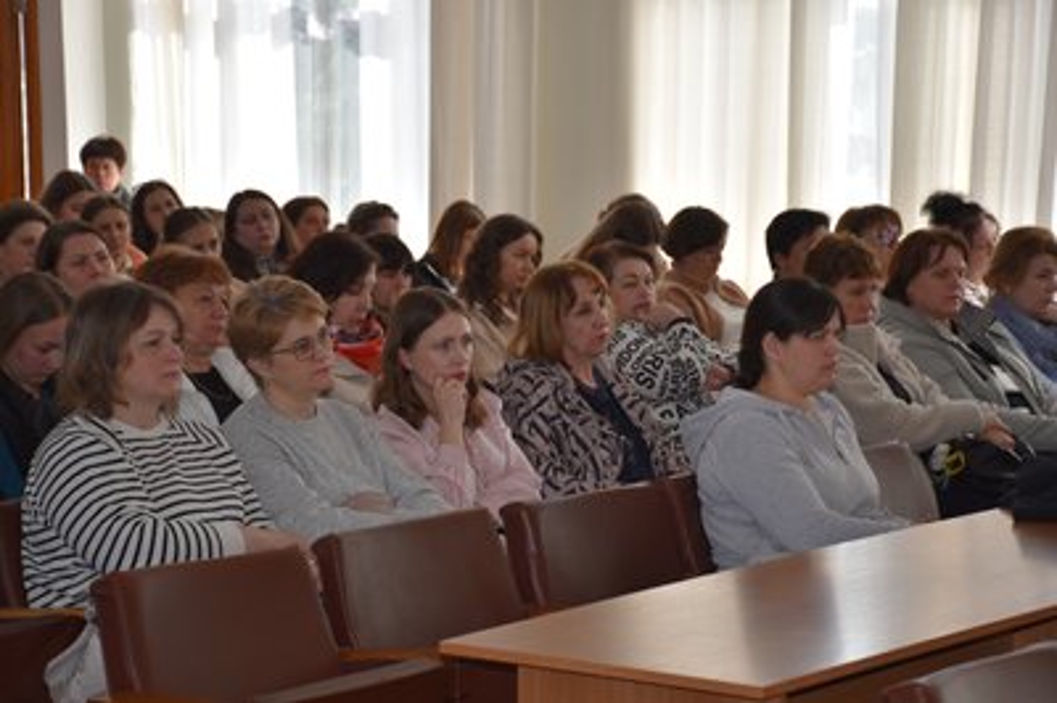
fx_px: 2904
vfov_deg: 13.8
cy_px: 352
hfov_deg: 20.6
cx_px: 528
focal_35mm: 99
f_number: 5.6
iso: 125
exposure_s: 1/125
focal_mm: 66
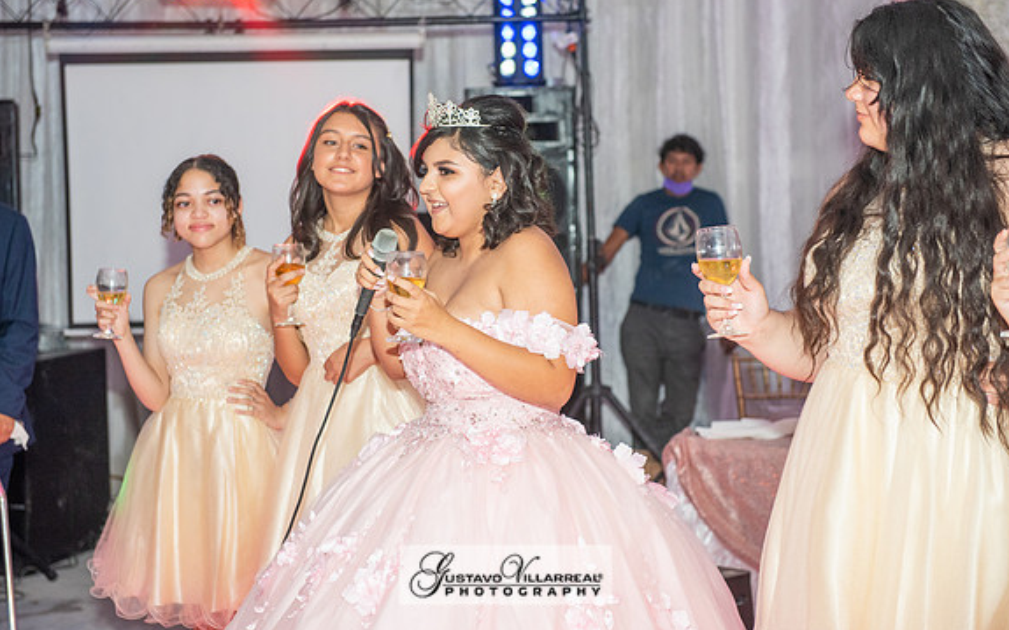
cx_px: 505
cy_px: 303
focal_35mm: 72
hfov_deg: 28.6
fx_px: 1979
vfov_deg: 18.1
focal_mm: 70
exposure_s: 1/160
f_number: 4
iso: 1250
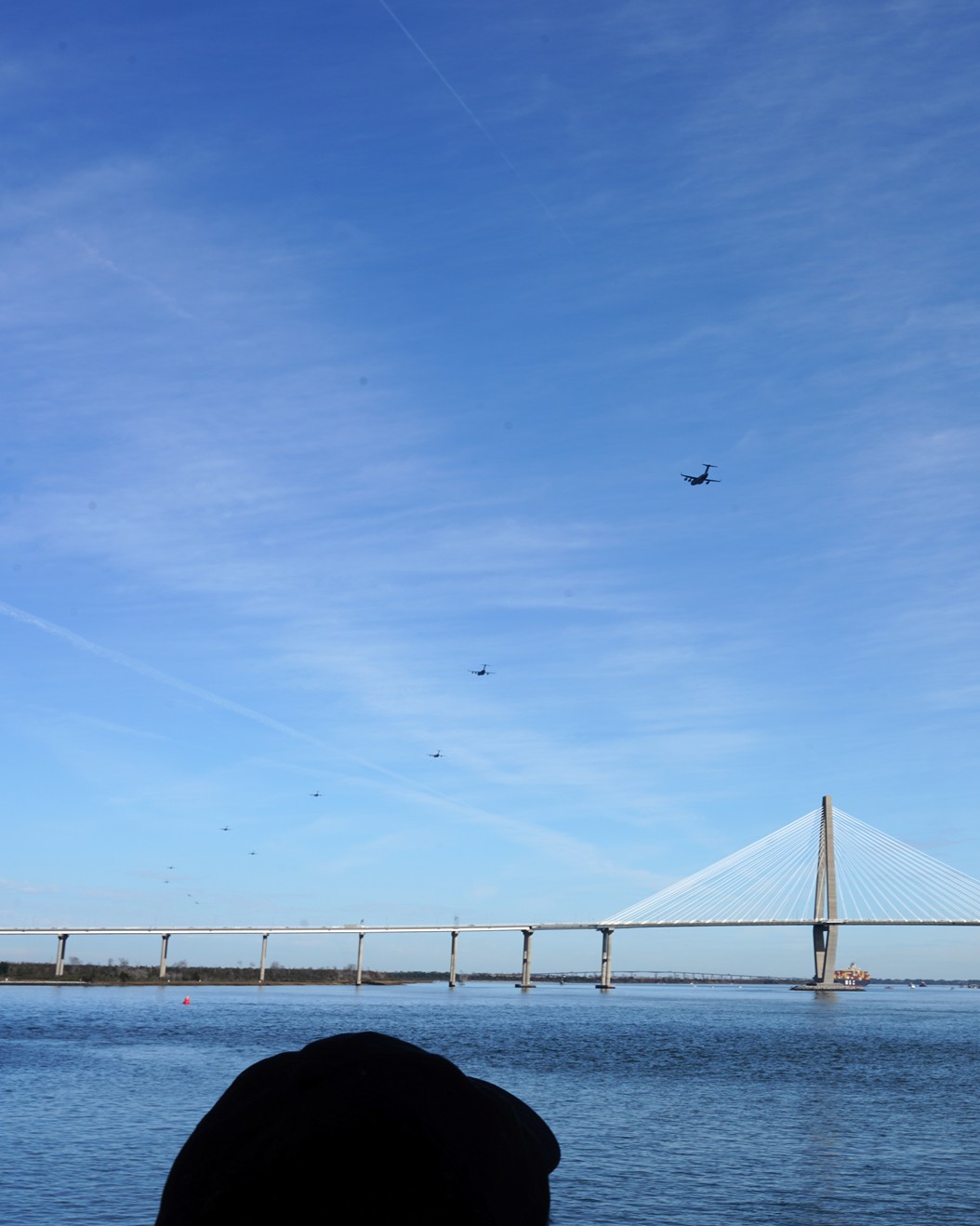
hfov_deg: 30.9
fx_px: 1704
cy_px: 609
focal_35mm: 47
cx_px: 841
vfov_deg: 39.5
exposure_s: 1/100
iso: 100
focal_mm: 33
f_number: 20
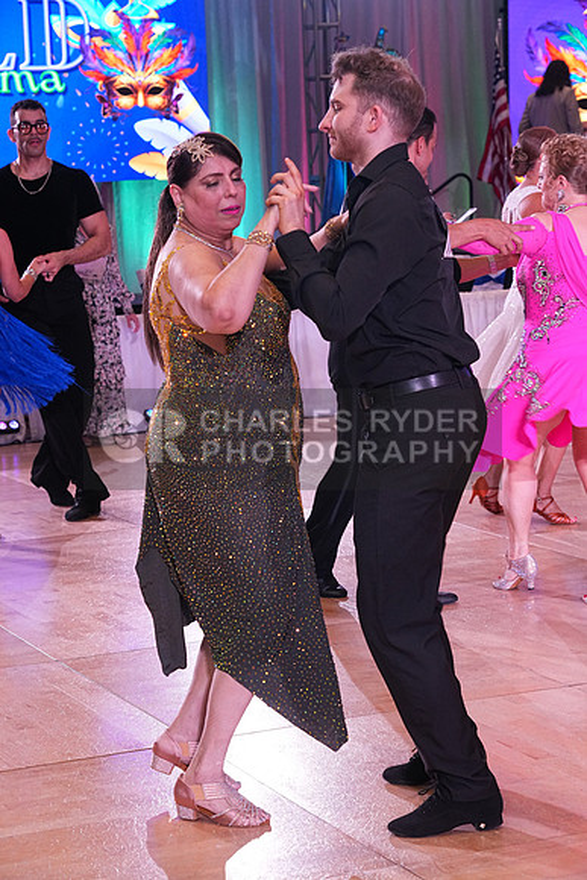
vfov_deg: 24.8
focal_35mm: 82
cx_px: 294
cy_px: 440
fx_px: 2004
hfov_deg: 16.7
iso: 2500
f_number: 7.1
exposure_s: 1/250
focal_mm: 82
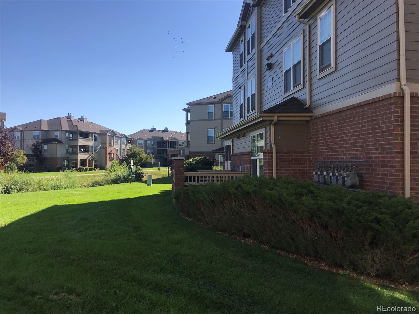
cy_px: 157
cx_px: 210
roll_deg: -0.4
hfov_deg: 63.4
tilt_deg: +2.4
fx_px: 339
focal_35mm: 28
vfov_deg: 49.7
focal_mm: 3.99
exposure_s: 1/1709
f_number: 1.8
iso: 20
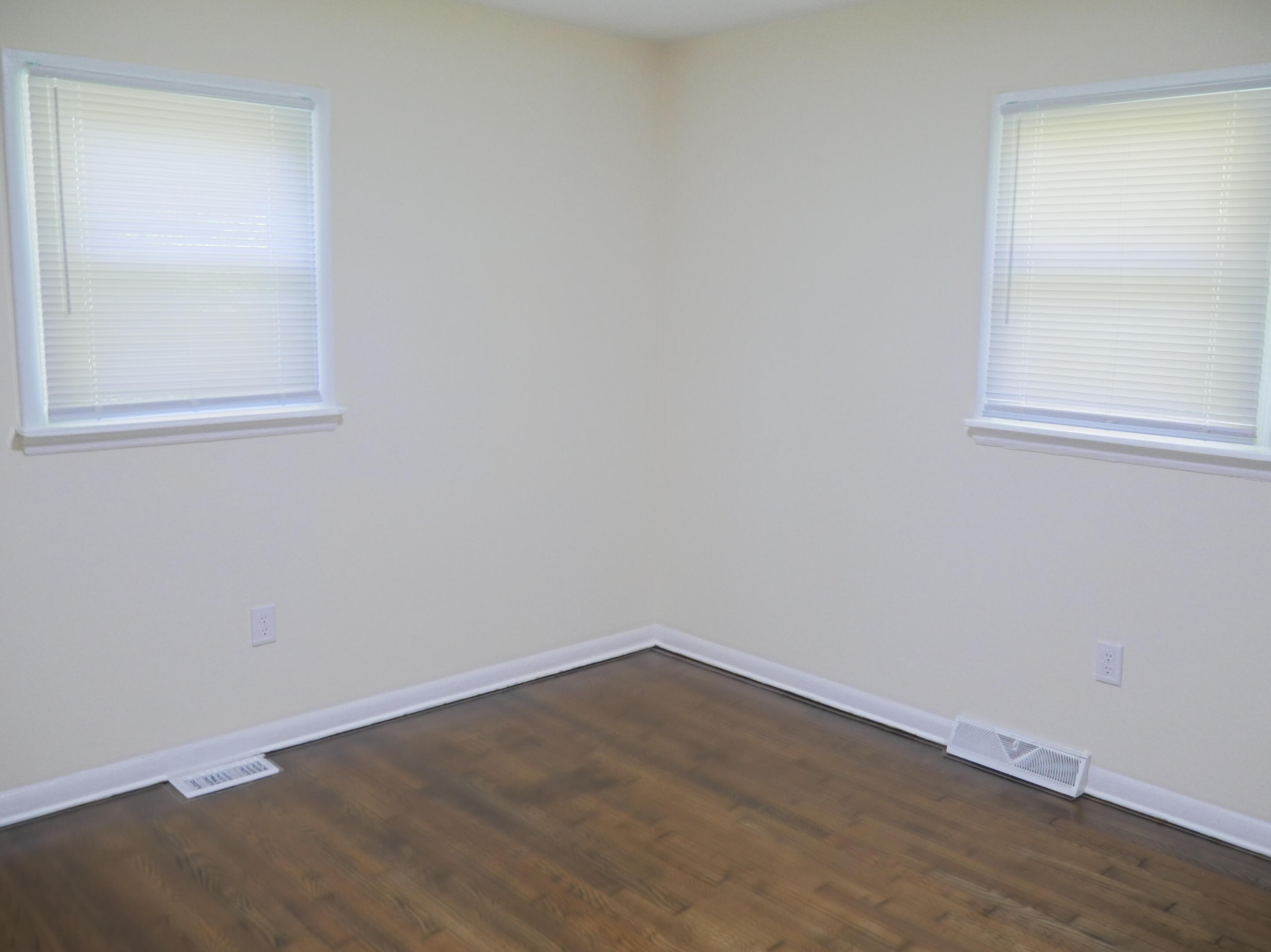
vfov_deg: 48.2
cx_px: 655
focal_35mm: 29
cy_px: 465
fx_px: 1065
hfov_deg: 61.7
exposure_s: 1/60
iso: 1600
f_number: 3.6
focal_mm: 14
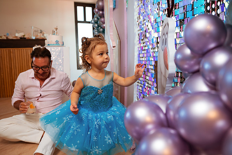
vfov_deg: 46.4
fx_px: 180
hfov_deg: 65.5
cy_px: 78
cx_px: 116
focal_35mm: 28
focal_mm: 28
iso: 800
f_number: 3.5
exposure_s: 1/400
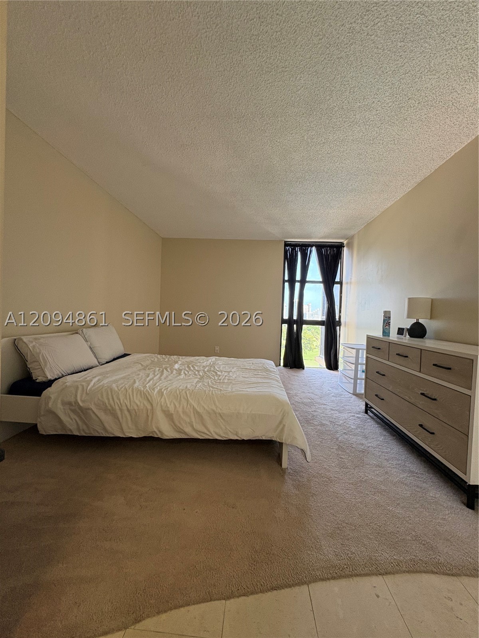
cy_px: 319
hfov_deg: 85.7
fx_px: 258
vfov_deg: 102.1
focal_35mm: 14
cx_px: 240
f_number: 2.2
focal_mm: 2.22
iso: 250
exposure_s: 1/99
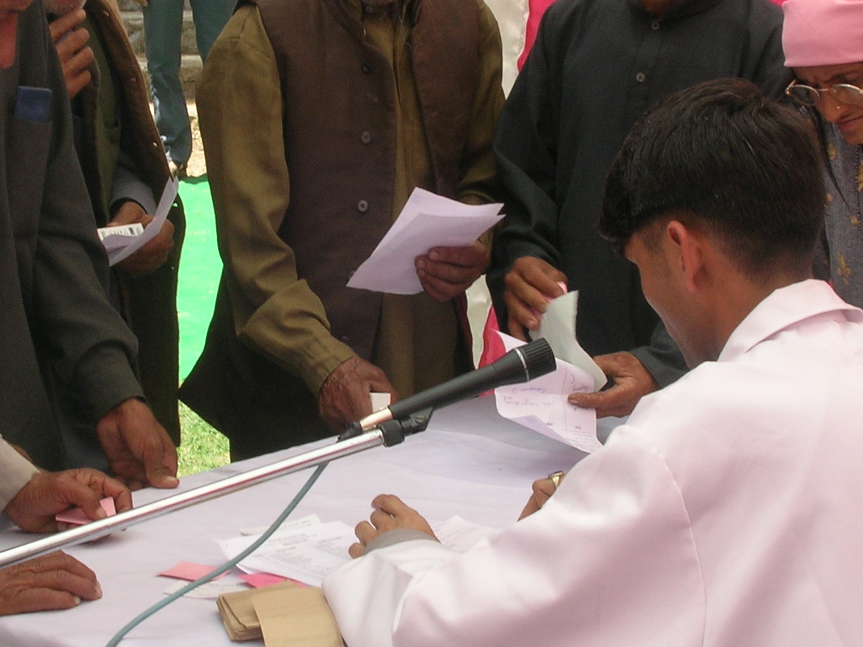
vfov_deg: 15.2
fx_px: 2418
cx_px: 345
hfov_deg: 20.2
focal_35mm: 97
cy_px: 291
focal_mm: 8.5
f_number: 6.6
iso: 50
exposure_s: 1/71.8
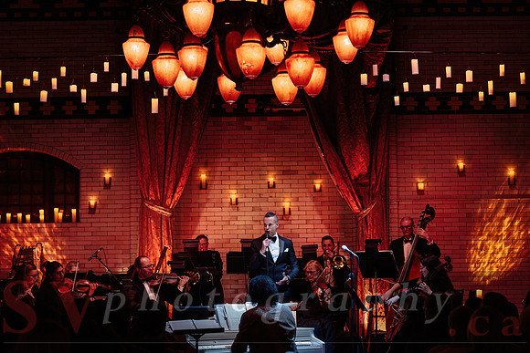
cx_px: 265
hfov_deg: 28.0
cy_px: 176
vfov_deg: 18.9
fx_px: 1064
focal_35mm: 72
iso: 2000
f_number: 3.5
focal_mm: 70
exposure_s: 1/80
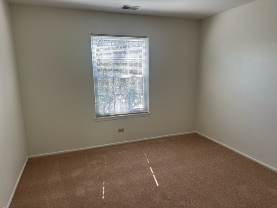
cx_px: 138
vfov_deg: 56.8
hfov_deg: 71.6
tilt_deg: -10.1
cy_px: 104
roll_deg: -0.1
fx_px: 192
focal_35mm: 24
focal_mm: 6.86
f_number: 1.78
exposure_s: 1/163
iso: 100
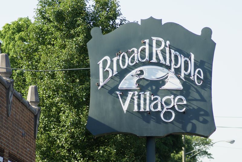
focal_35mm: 202
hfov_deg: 10.2
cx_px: 121
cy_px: 81
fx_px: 1362
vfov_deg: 6.8
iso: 100
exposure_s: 1/250
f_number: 5.6
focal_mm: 135
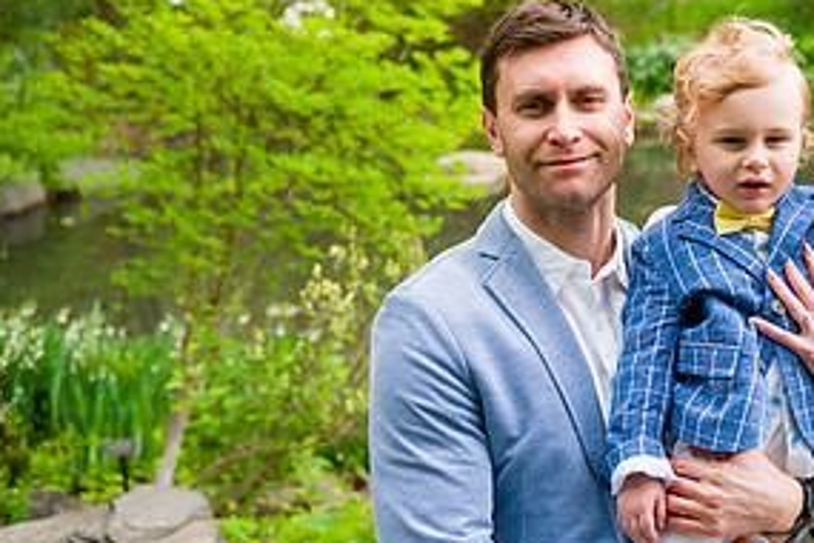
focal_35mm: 65
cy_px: 266
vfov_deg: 20.9
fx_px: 1470
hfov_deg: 29.7
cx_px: 728
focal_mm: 32
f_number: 3.5
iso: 200
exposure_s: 1/320
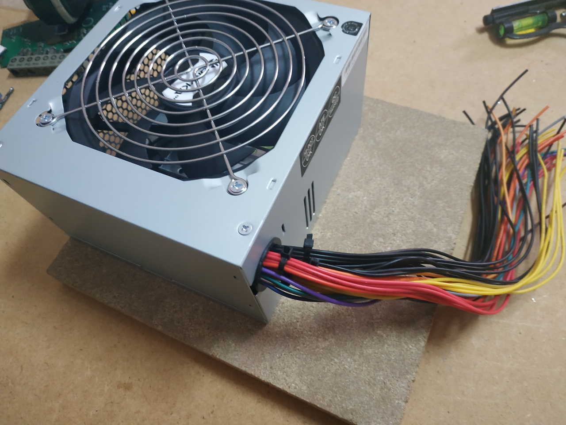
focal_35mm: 24
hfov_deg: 71.6
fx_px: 392
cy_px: 212
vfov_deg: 56.8
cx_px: 283
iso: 400
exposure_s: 1/25
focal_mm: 3.94
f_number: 1.9
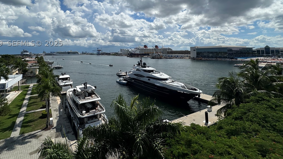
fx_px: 135
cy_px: 43
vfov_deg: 58.4
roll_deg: -0.7
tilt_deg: +4.8
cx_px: 126
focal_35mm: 18
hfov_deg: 92.3
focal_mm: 2.22
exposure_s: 1/6897
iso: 50
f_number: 2.2
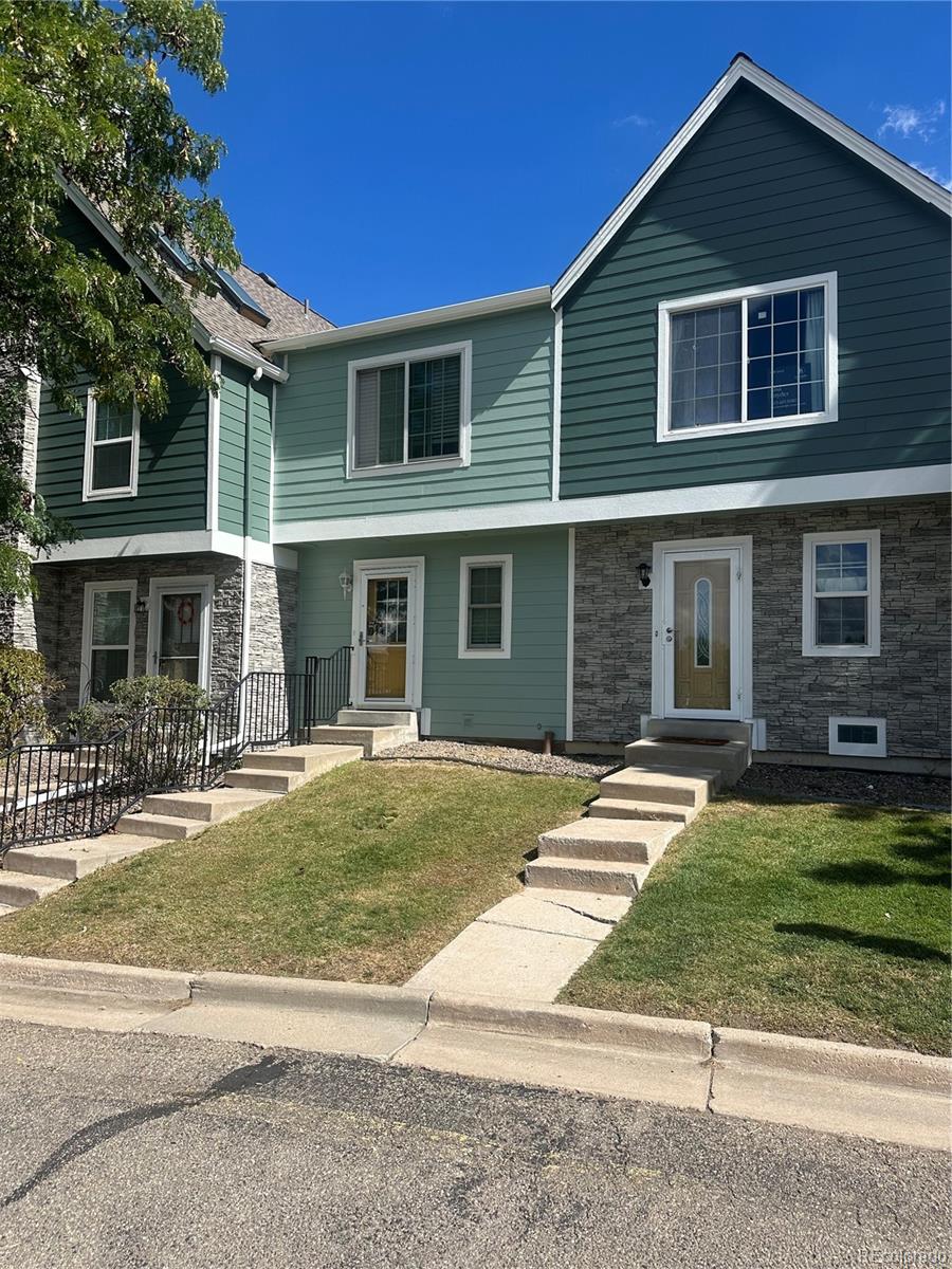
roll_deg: -1.4
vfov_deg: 71.6
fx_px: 880
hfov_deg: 56.8
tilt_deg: +5.0
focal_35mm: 24
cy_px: 634
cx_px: 476
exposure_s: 1/4545
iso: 80
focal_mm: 6.86
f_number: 1.78
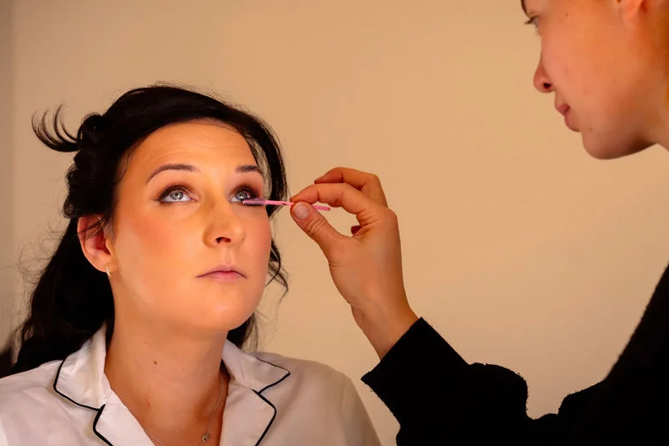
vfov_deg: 14.1
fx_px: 1802
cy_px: 174
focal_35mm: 97
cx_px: 354
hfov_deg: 21.0
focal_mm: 75
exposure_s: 1/200
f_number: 4
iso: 320
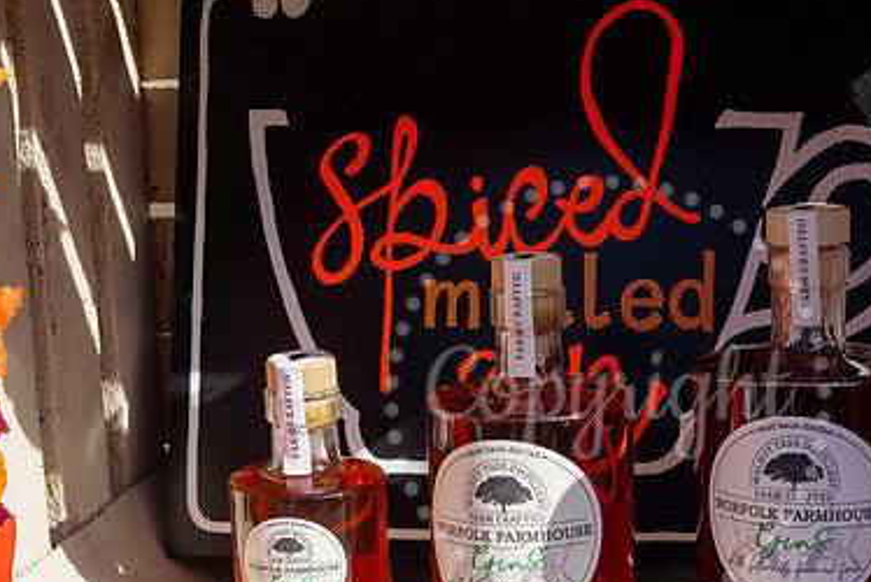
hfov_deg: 25.5
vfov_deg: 17.3
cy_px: 395
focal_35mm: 79
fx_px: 1913
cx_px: 608
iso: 200
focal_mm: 24
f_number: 4
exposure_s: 1/1250
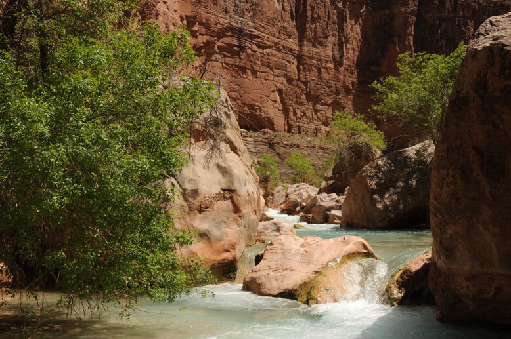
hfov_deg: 53.2
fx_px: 510
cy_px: 173
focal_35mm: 36
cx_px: 252
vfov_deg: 36.8
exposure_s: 1/200
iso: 200
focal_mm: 35
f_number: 14
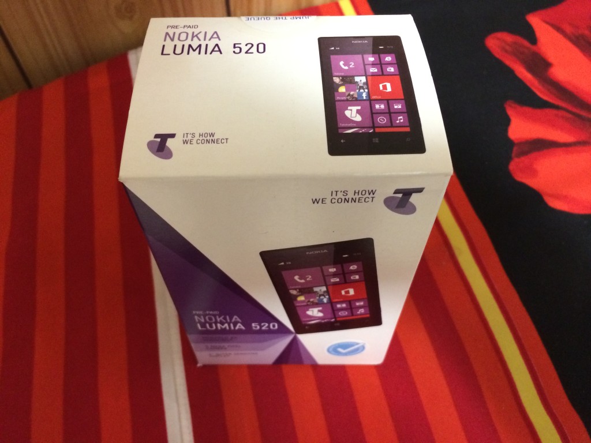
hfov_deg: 60.0
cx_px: 296
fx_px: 512
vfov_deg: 46.8
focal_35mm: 30
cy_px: 222
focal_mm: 4.12
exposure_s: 1/17
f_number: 2.2
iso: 320
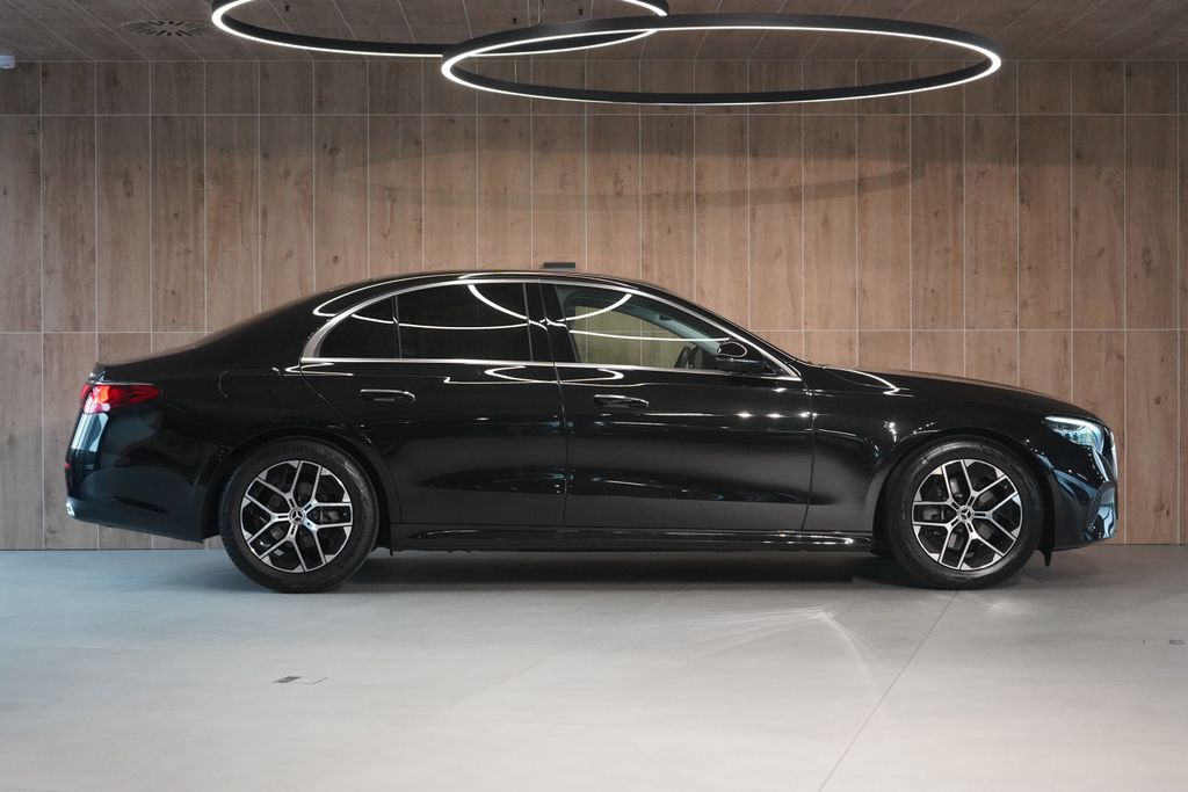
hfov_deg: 31.9
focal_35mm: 63
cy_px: 396
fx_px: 2079
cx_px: 594
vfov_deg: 21.6
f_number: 5.6
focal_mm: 63
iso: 6400
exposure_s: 1/160
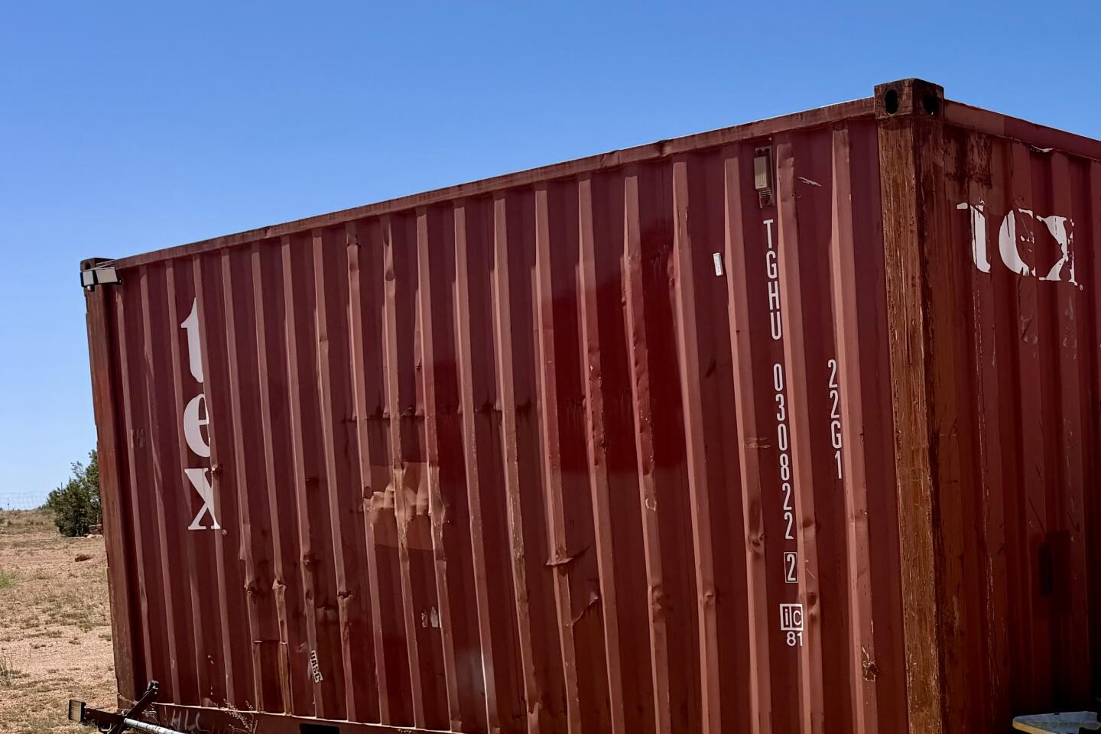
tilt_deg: -0.2
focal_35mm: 52
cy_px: 608
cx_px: 1141
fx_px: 1590
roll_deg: +4.3
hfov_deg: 34.2
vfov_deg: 25.5
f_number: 1.78
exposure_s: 1/5714
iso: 80
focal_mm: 6.76
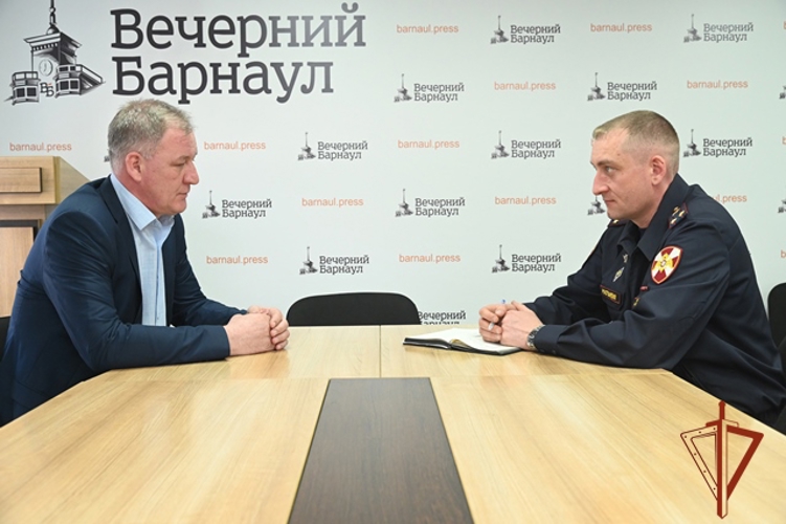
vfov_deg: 35.0
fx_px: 829
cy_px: 262
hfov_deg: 50.7
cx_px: 393
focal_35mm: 38
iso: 4000
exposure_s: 1/200
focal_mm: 38
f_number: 5.6
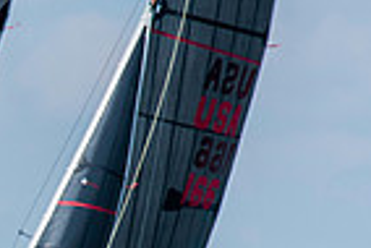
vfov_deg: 0.8
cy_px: 482
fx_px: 18919
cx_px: -337
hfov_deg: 1.1
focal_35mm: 1834
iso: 320
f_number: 5.6
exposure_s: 1/2000
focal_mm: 300
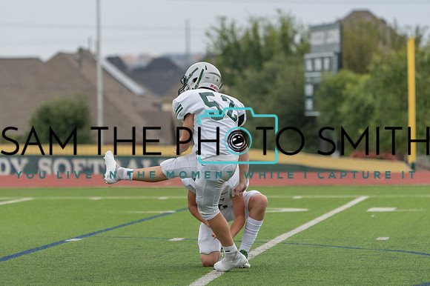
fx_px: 3794
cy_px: 143
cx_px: 201
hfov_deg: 6.5
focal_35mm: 318
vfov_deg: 4.3
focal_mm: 256
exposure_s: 1/1000
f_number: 5.6
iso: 800
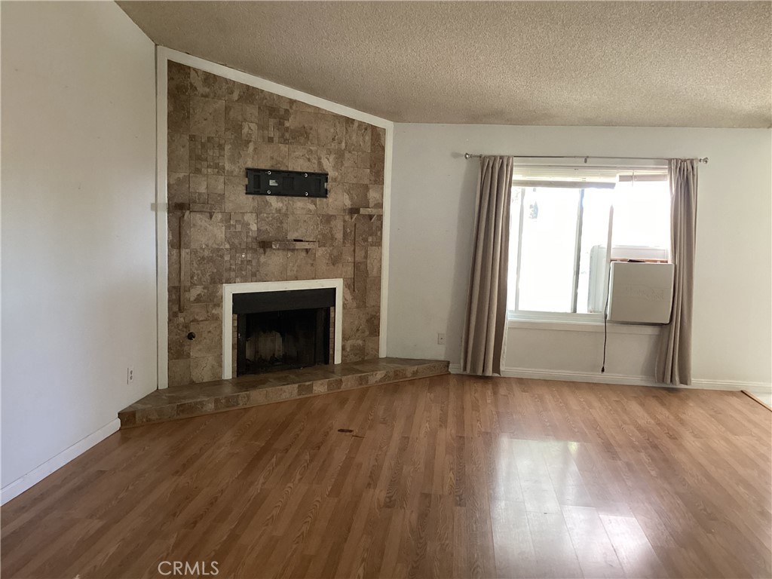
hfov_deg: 58.4
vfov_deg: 45.4
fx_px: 691
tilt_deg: -8.0
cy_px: 290
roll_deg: -2.0
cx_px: 386
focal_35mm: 31
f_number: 2.4
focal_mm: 3.3
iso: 320
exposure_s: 1/40
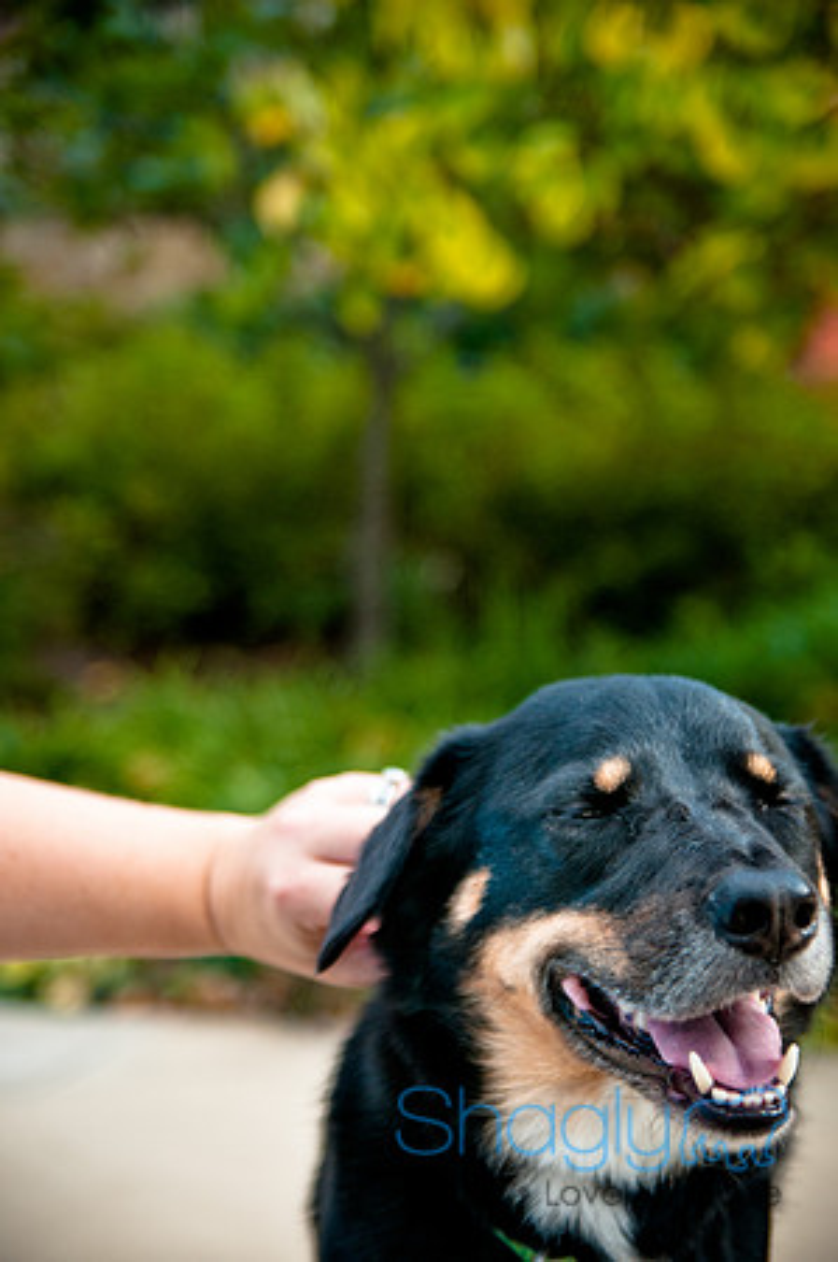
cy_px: 631
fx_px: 2520
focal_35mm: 72
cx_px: 419
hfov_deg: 18.9
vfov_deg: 28.1
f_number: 2.8
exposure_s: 1/1250
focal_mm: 48
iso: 400
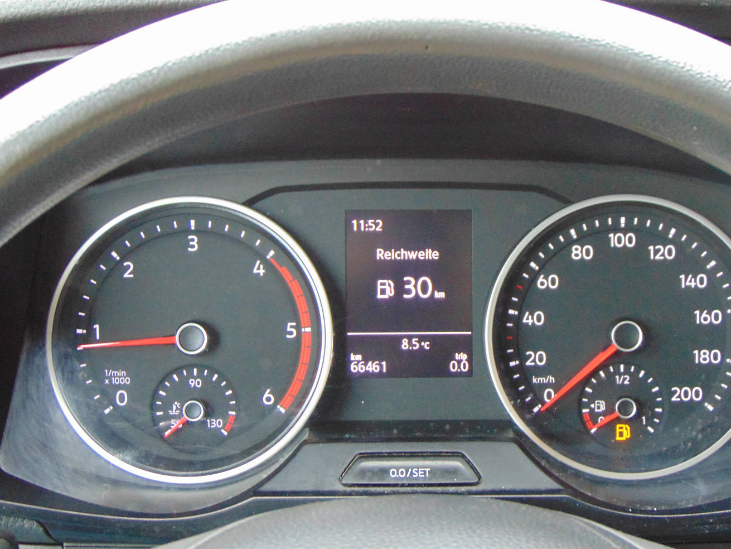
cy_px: 313
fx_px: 1289
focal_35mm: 61
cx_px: 435
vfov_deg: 24.0
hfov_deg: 31.6
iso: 400
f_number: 3.5
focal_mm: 9
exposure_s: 1/30
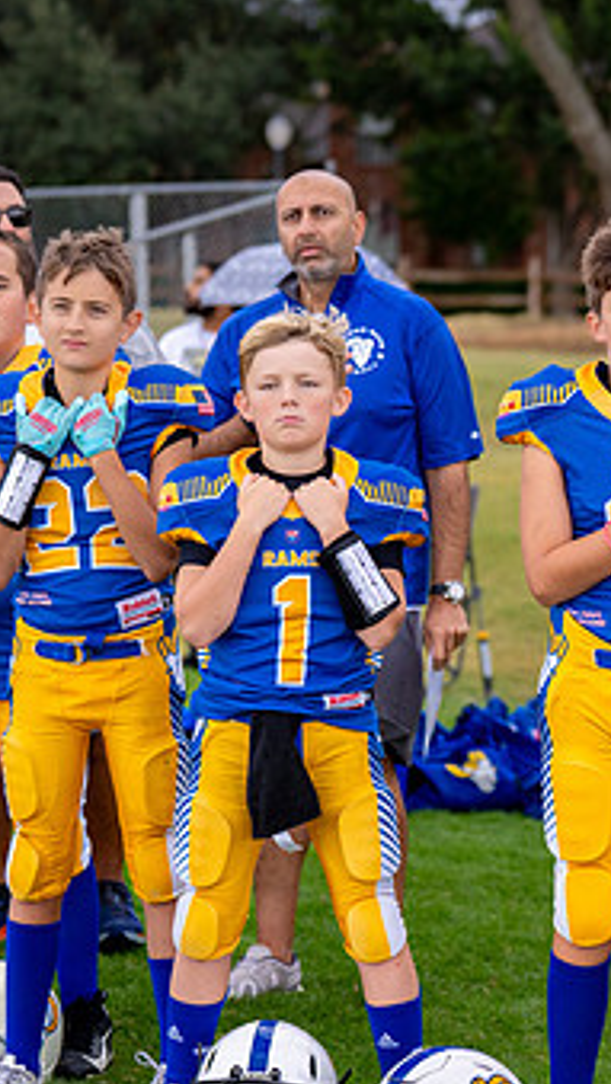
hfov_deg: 8.2
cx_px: 601
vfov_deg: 14.6
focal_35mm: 147
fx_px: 4229
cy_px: 608
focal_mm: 70
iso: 500
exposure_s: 1/1250
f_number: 2.8
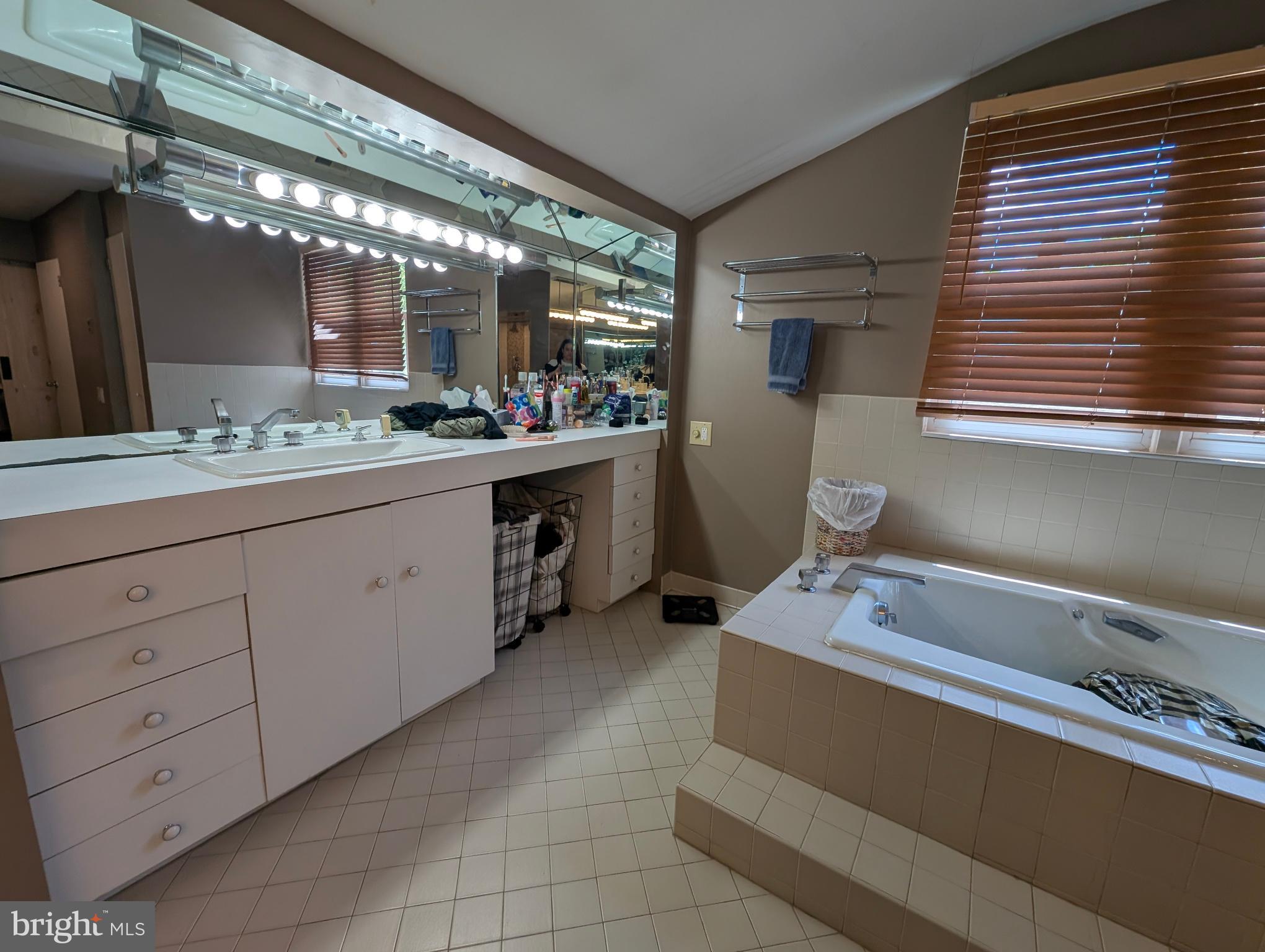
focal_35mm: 13
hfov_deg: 106.1
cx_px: 632
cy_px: 476
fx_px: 476
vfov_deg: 90.1
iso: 66
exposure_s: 1/120
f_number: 2.2
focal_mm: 1.95
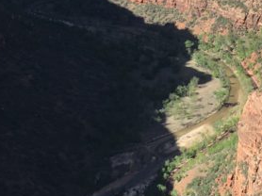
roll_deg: -1.2
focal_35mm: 107
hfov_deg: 18.4
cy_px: 35
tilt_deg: -18.5
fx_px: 809
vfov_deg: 13.7
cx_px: 170
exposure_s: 1/999
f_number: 2.2
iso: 25
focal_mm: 4.15
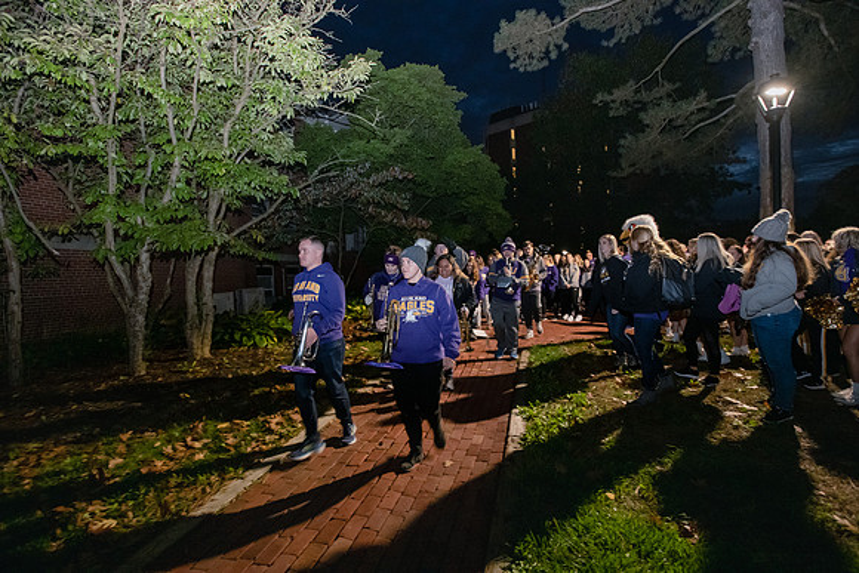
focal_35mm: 17
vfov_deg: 70.5
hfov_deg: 93.3
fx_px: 406
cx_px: 430
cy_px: 286
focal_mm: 17
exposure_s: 1/40
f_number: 5
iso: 5000
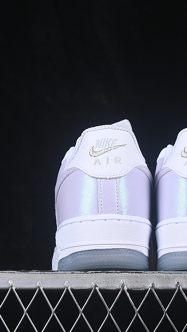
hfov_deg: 10.1
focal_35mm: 119
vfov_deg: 18.0
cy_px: 166
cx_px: 159
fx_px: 1049
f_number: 8
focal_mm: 50
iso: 160
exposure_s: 1/80
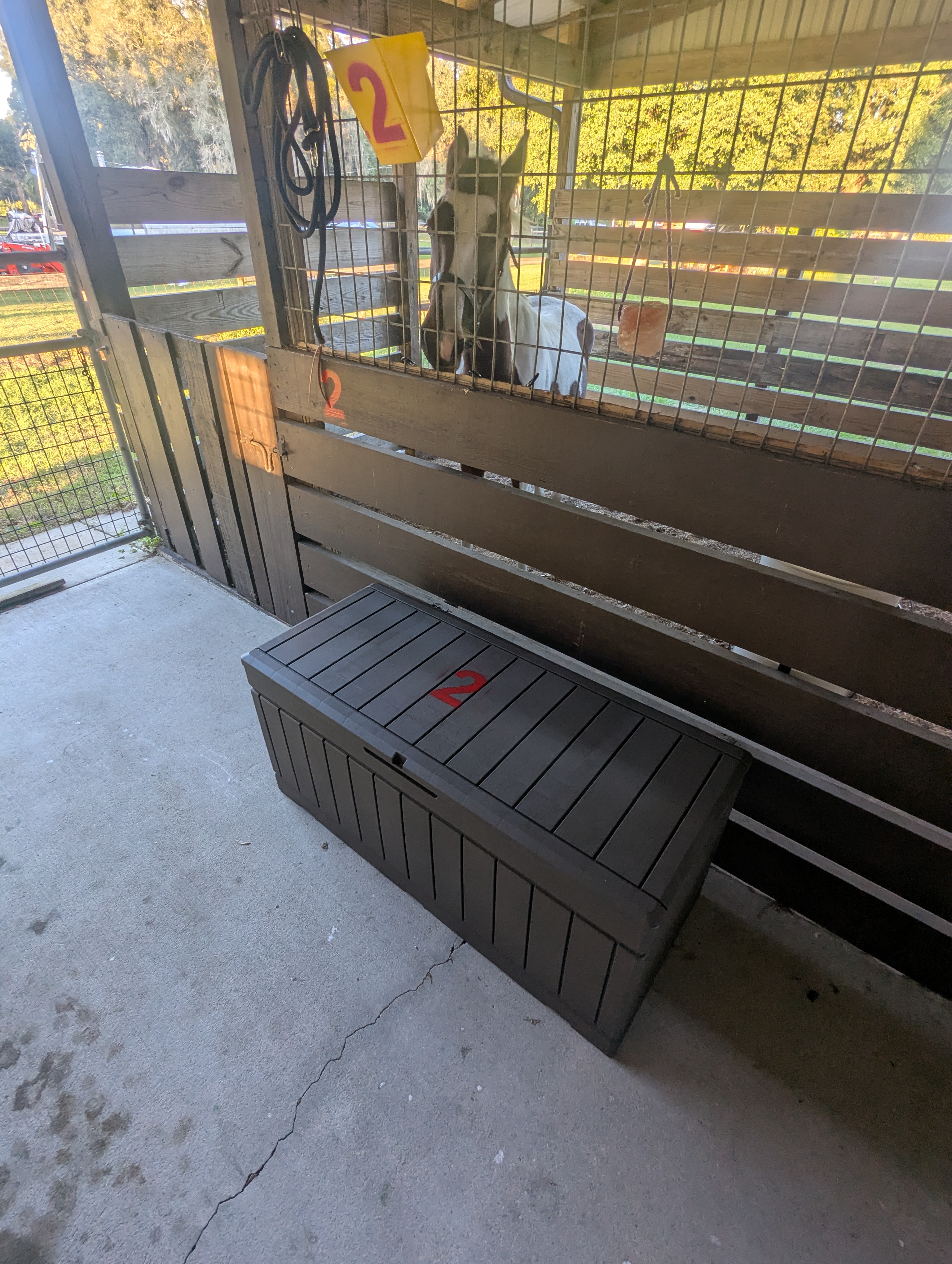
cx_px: 476
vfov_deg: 94.4
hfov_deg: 78.2
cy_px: 632
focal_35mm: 16
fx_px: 585
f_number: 2.2
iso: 35
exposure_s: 1/58
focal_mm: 2.35
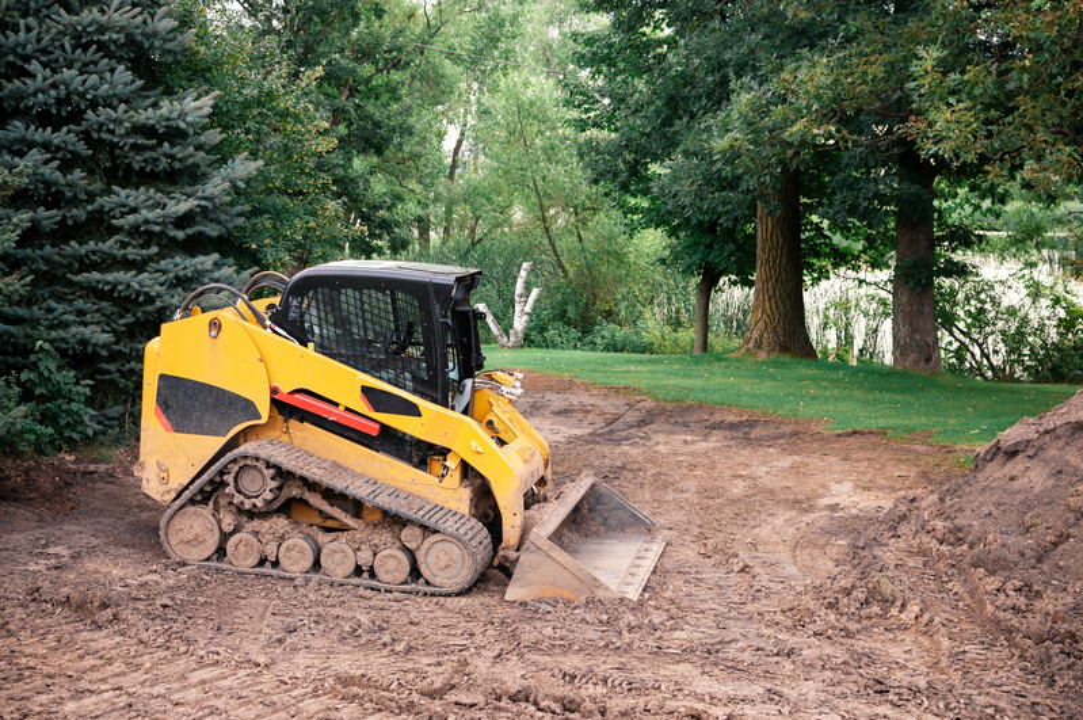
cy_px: 360
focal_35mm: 52
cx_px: 542
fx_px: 1578
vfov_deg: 25.7
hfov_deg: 37.9
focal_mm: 35
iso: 200
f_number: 2.8
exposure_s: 1/160
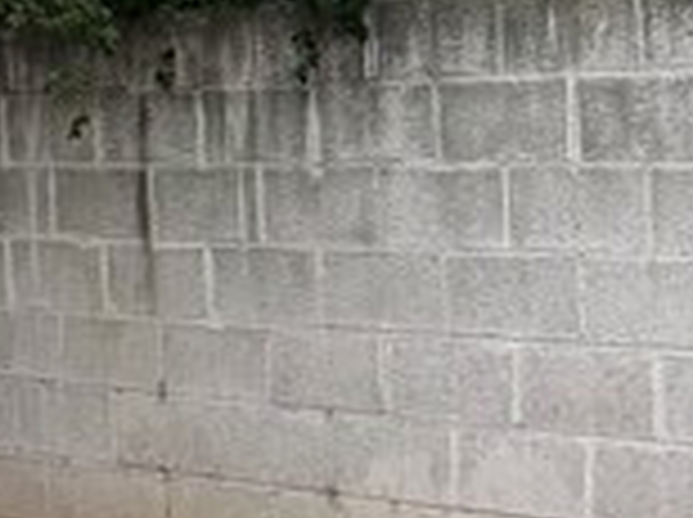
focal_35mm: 160
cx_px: -963
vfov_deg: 9.2
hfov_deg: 10.6
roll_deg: +1.8
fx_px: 3198
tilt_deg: +1.5
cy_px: 63
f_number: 1.78
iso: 100
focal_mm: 6.76
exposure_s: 1/3584
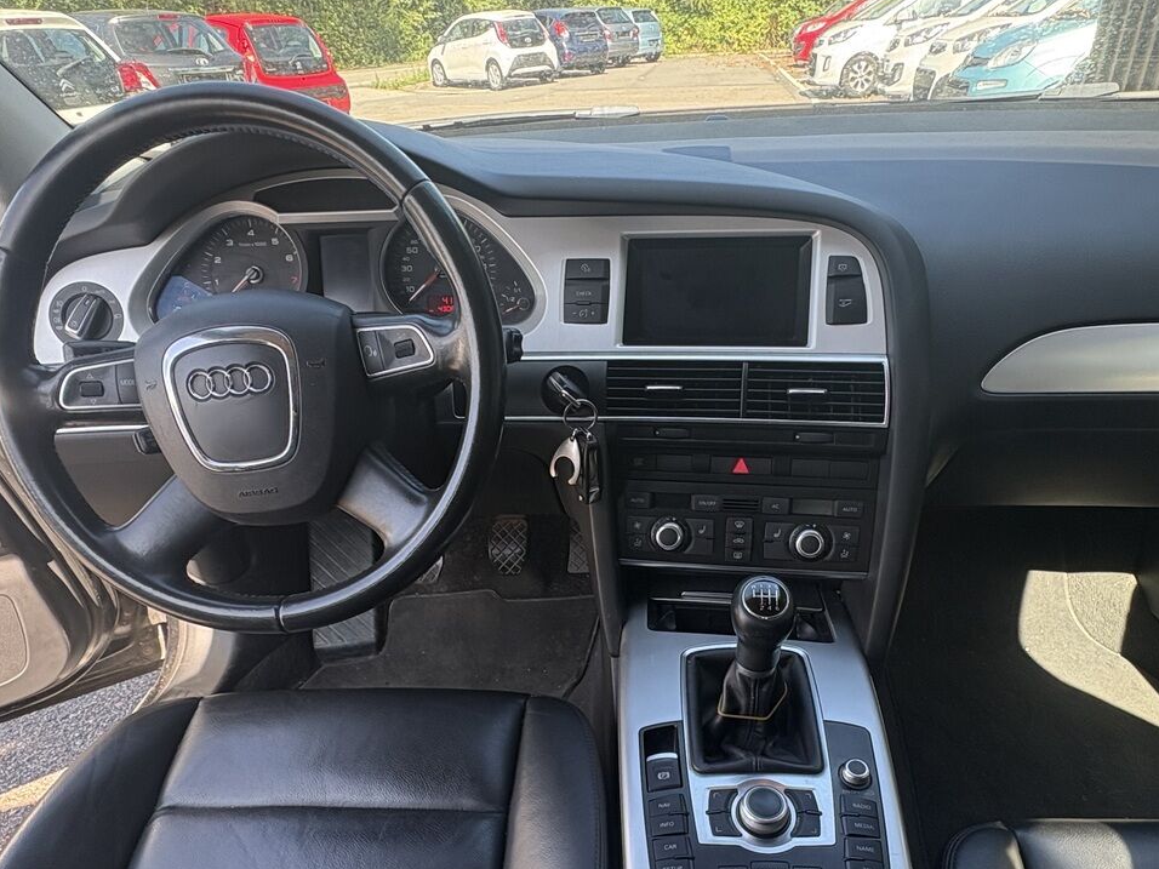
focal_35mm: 25
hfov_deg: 69.4
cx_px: 606
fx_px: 837
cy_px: 590
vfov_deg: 53.6
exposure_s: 1/119
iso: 80
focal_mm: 2.22
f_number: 2.2
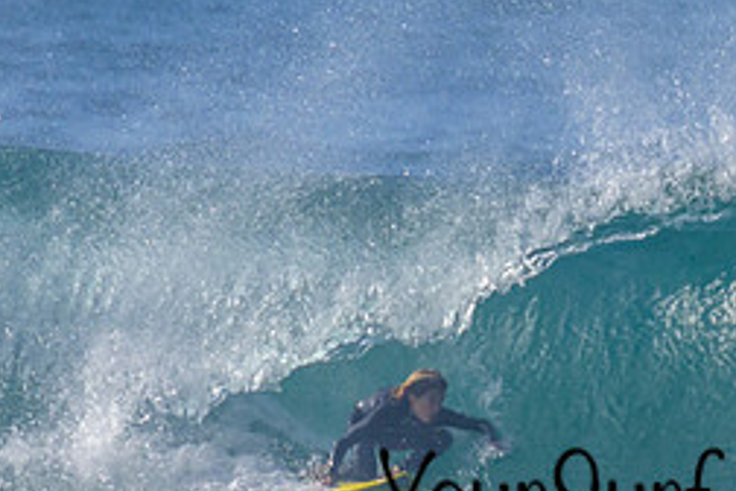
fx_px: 51496
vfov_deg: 0.5
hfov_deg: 0.8
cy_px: 275
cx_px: 596
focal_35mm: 2519
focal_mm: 800
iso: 720
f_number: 11
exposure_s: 1/2000
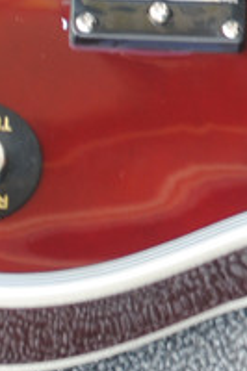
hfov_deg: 4.1
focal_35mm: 331
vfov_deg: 6.2
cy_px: -21
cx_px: 537
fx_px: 3412
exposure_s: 1/15
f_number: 5.3
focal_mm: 44
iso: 100
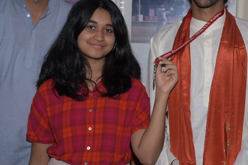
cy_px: 88
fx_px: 537
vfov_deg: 17.5
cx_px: 198
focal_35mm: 78
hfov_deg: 25.5
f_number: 5.6
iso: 200
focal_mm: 26
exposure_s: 1/125
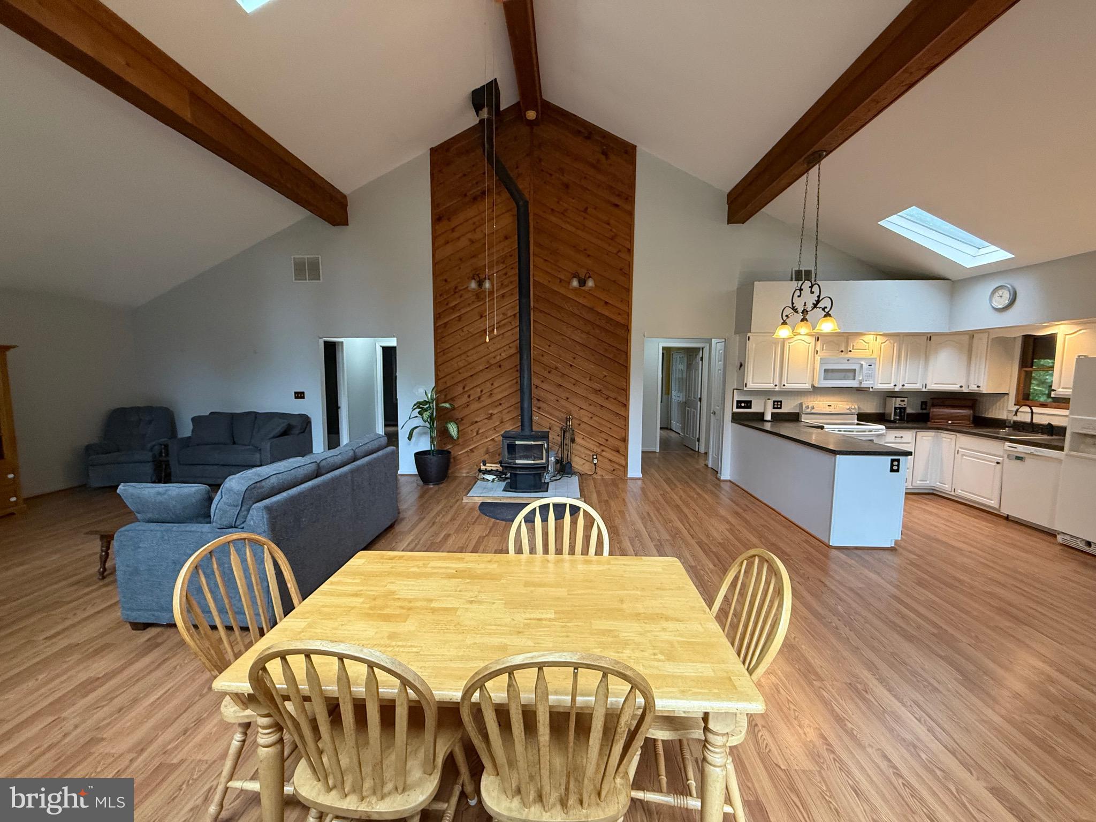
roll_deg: -0.6
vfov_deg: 85.7
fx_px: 443
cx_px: 548
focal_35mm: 14
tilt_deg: -4.7
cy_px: 411
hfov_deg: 102.1
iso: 400
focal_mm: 2.22
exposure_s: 1/60
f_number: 2.2
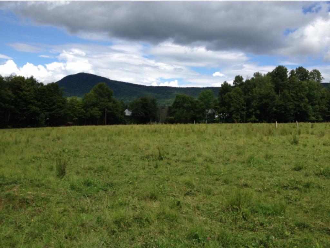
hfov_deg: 52.6
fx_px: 334
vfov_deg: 40.7
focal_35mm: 35
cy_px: 124
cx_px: 165
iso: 50
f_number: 2.4
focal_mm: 4.28
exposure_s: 1/1783
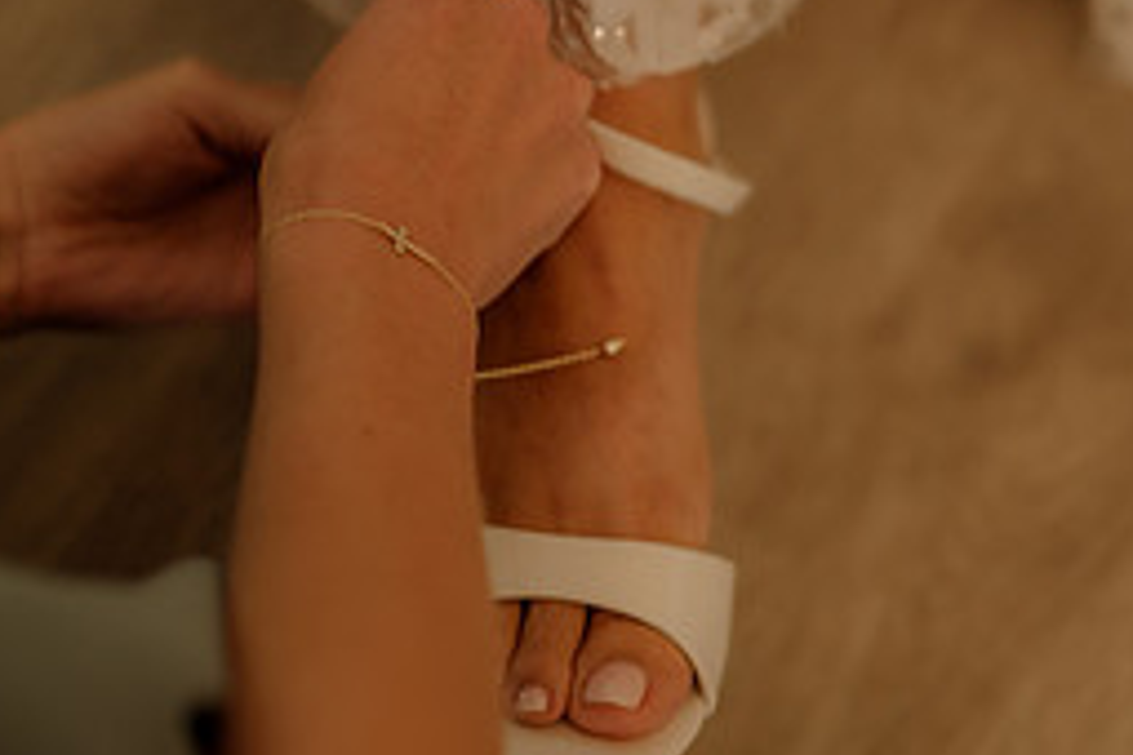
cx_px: 917
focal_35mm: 120
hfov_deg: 16.9
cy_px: 323
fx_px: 3776
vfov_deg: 11.4
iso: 500
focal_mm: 50
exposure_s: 1/125
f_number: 1.4
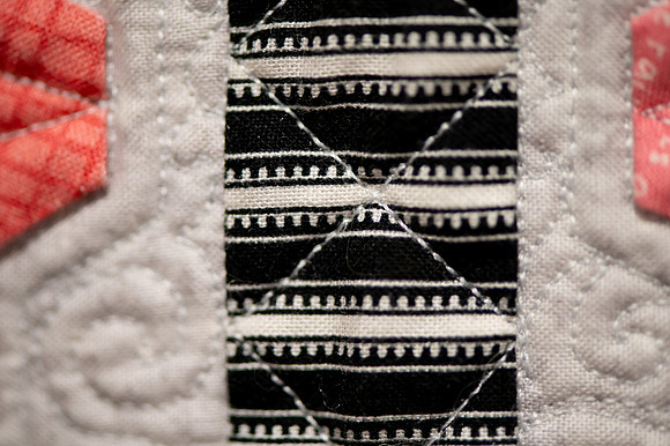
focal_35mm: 106
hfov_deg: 19.2
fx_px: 1978
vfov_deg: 12.9
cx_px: 335
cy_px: 223
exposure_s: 1/200
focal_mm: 105
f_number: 3.8
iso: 2500
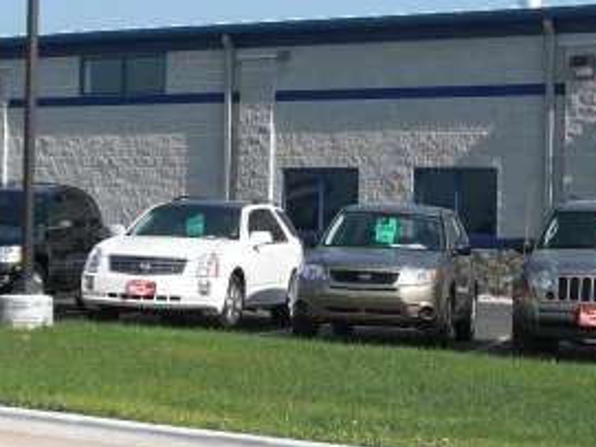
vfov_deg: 12.0
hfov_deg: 16.0
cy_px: 209
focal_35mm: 123
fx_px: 2117
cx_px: 418
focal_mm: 9.1
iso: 50
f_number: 3.4
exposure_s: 1/640
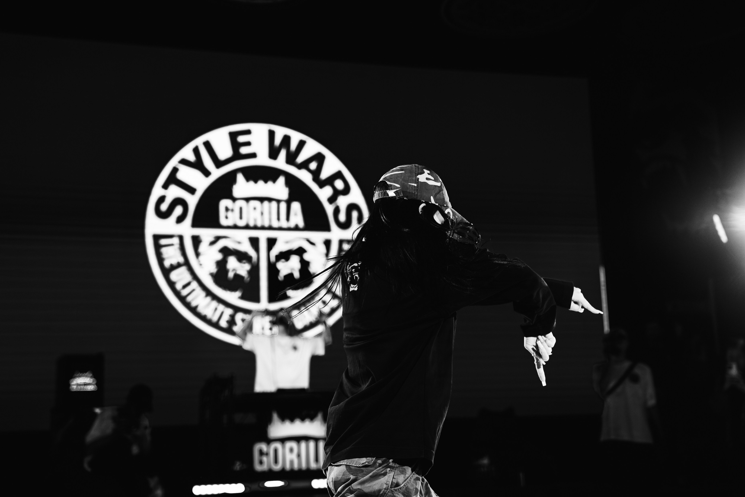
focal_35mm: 52
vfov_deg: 26.0
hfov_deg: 38.2
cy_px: 248
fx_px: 1076
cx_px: 372
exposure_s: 1/800
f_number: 2.8
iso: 3200
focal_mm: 52
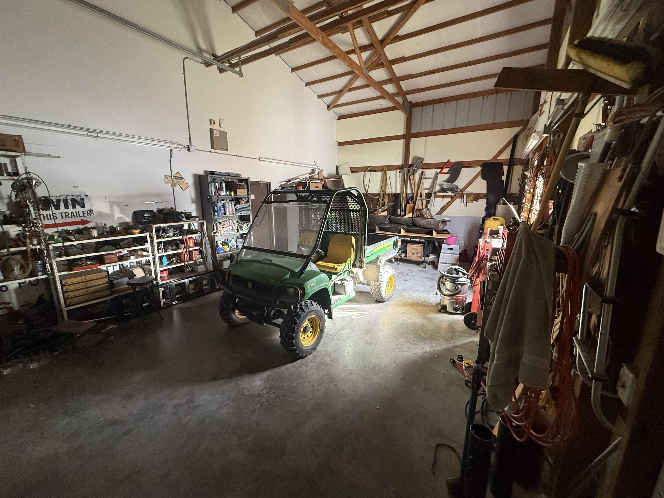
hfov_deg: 102.1
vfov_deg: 85.7
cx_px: 332
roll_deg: -0.4
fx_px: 269
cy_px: 249
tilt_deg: -10.6
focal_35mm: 14
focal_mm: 2.22
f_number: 2.2
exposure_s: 1/60
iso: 500
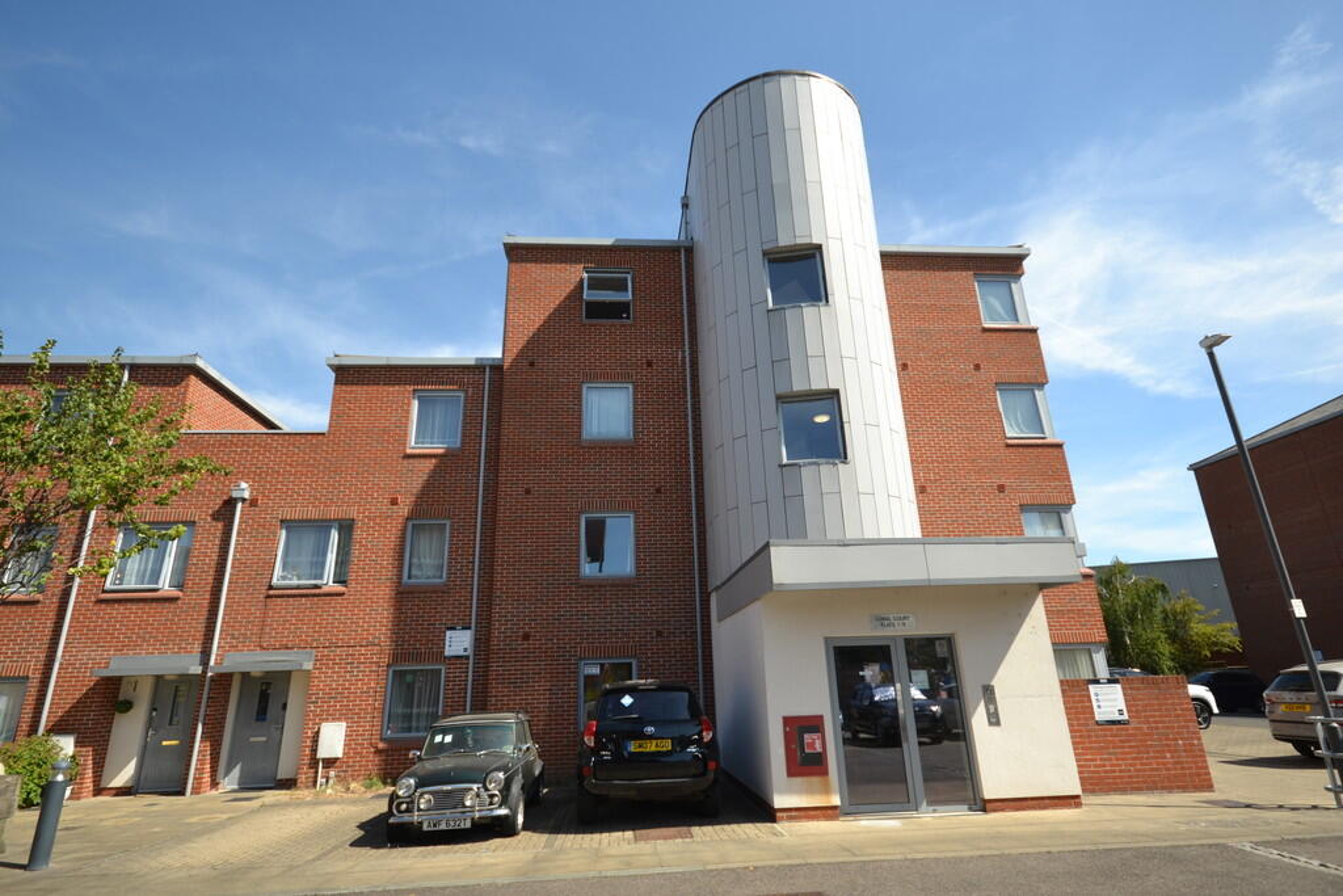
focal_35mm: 18
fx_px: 672
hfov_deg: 90.0
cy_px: 448
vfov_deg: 67.4
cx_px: 672
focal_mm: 12
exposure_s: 1/200
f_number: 7.1
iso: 100
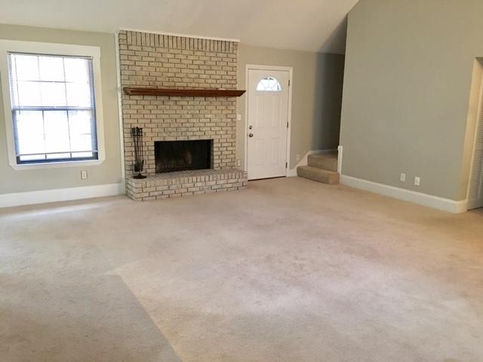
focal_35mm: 29
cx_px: 242
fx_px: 405
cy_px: 181
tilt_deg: -10.9
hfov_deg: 61.7
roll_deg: -1.8
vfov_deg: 48.2
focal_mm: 4.15
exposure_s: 1/10
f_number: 2.2
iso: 80
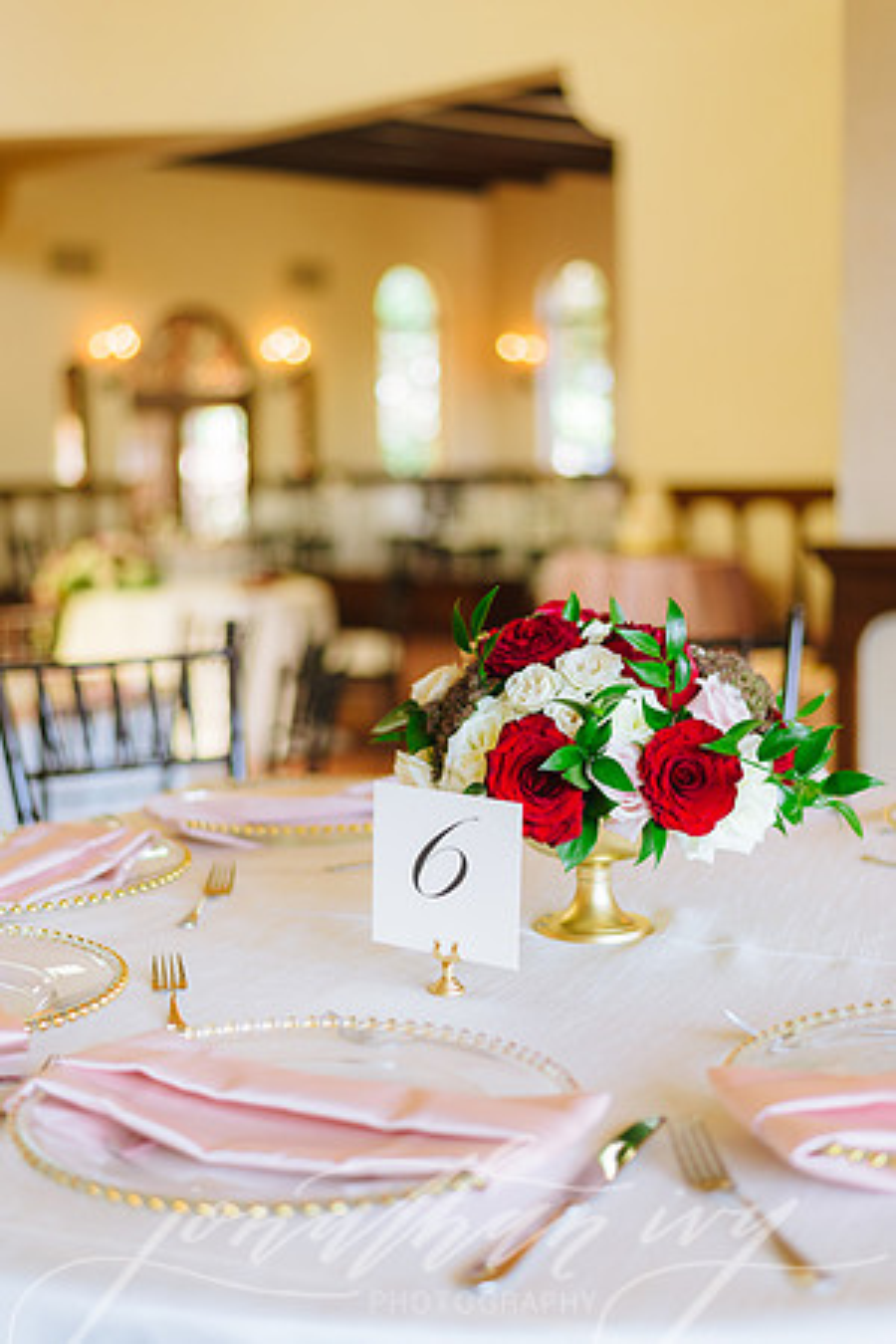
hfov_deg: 27.0
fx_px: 1867
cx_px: 448
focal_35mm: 50
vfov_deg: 39.6
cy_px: 672
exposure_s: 1/400
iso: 400
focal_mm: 50
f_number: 2
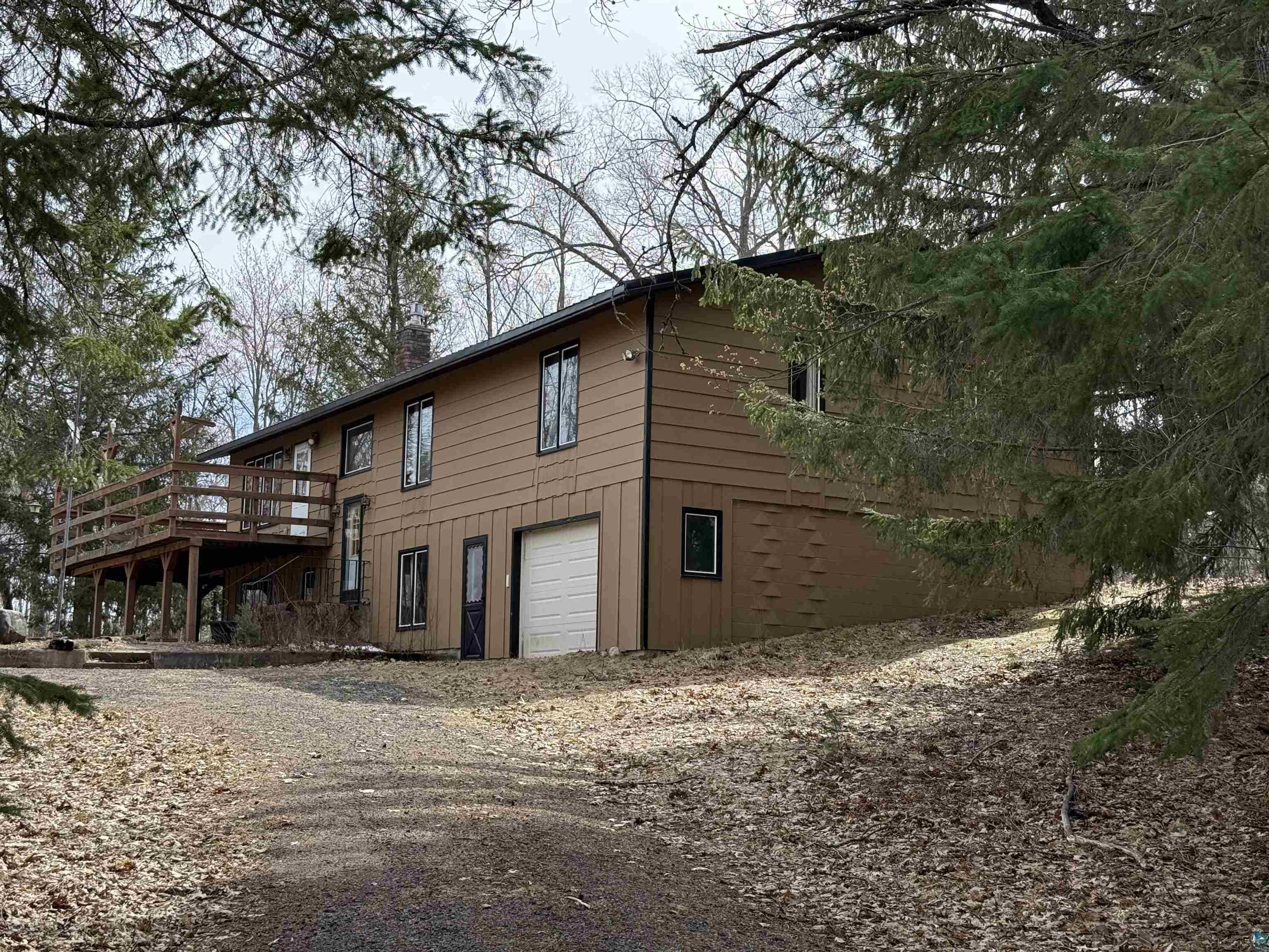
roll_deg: -1.9
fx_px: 1760
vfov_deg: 30.3
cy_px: 476
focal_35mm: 48
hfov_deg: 39.7
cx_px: 634
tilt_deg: +8.1
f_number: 1.78
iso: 80
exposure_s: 1/2415
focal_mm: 6.76
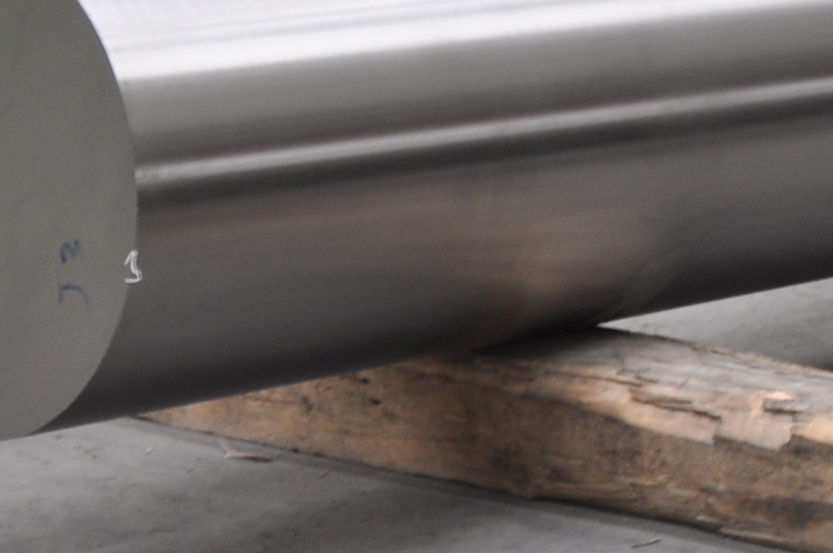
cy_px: -343
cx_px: 1220
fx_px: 3675
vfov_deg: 8.4
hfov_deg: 12.4
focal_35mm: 159
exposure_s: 1/3
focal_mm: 24
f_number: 5.6
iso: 200
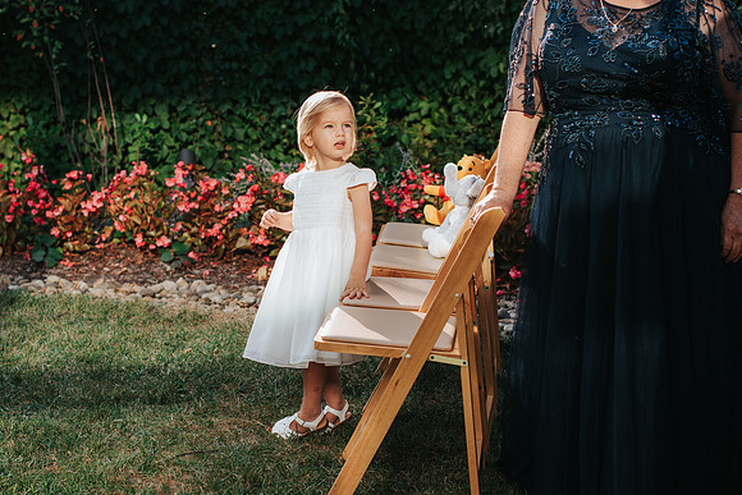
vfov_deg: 16.9
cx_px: 342
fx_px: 1666
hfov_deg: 25.1
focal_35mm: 81
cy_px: 248
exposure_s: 1/400
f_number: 3.2
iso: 200
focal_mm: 50
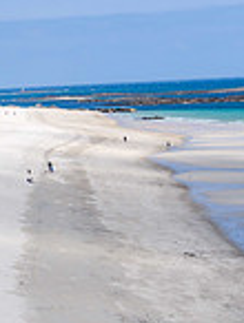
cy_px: -60
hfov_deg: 10.7
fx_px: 1012
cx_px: -426
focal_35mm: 108
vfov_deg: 17.4
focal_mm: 24
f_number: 8
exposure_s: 1/250
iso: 100
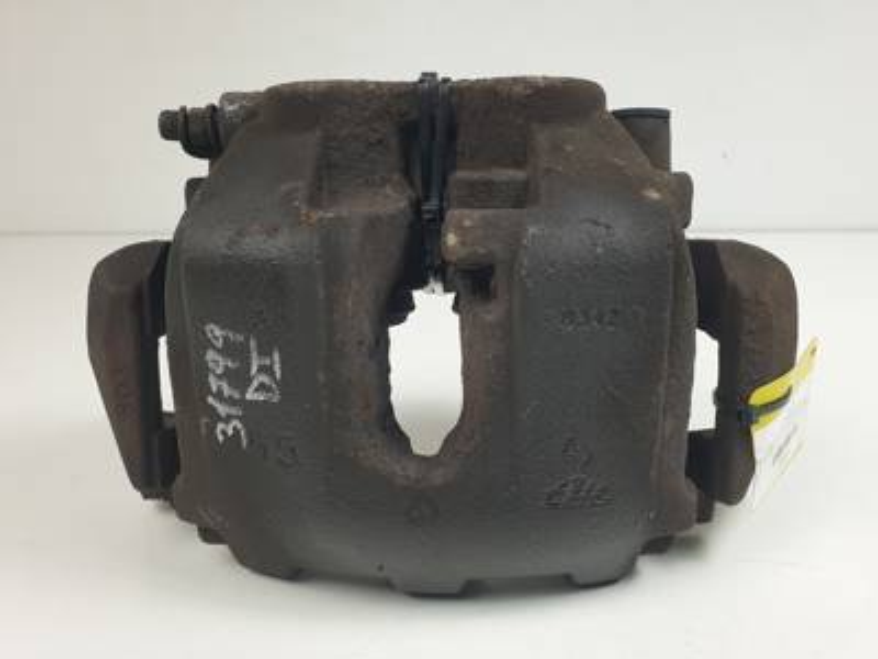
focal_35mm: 26
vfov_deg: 53.1
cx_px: 439
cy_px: 330
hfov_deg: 67.3
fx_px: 659
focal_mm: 4.3
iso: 50
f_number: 2.4
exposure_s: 1/108
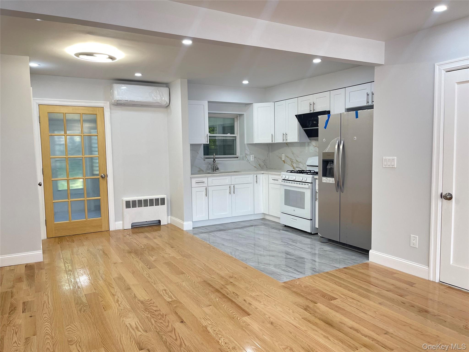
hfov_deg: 69.4
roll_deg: +1.4
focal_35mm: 25
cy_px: 176
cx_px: 234
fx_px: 339
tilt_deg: -5.3
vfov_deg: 54.9
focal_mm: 5.1
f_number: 1.6
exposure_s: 1/121
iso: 125
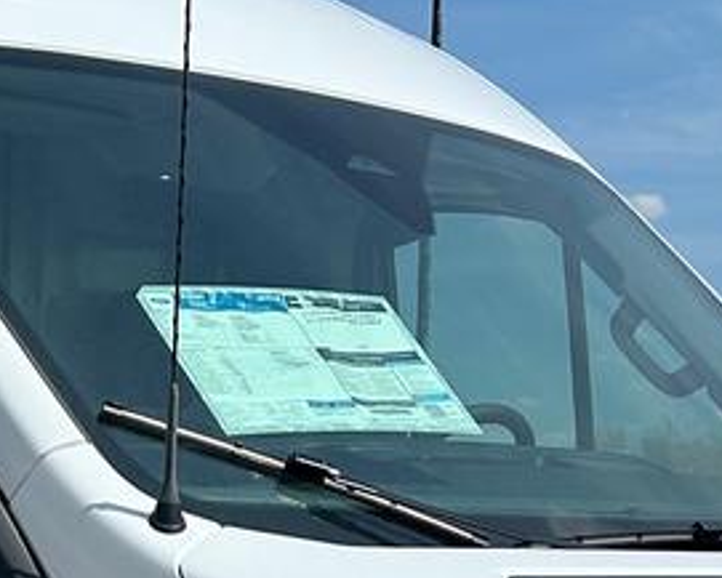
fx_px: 2565
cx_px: 117
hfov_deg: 15.9
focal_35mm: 120
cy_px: 799
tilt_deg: -6.1
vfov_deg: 12.4
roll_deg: -1.1
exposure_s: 1/6579
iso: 50
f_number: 1.5
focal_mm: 5.7
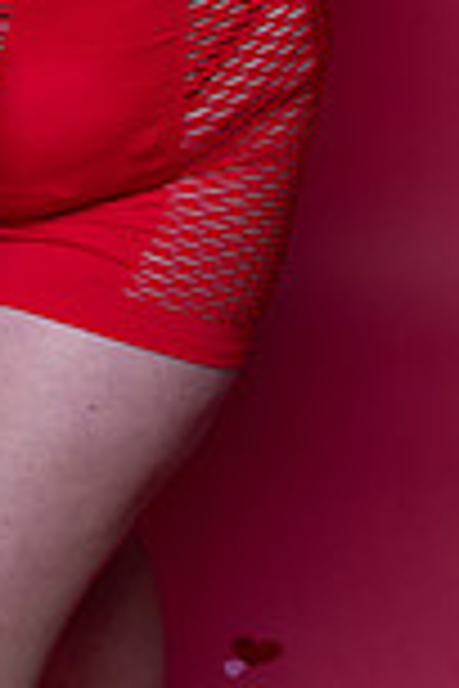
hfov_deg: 13.2
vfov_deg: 17.9
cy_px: -315
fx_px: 1970
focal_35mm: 103
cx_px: 108
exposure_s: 1/160
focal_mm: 35
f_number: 11
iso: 250
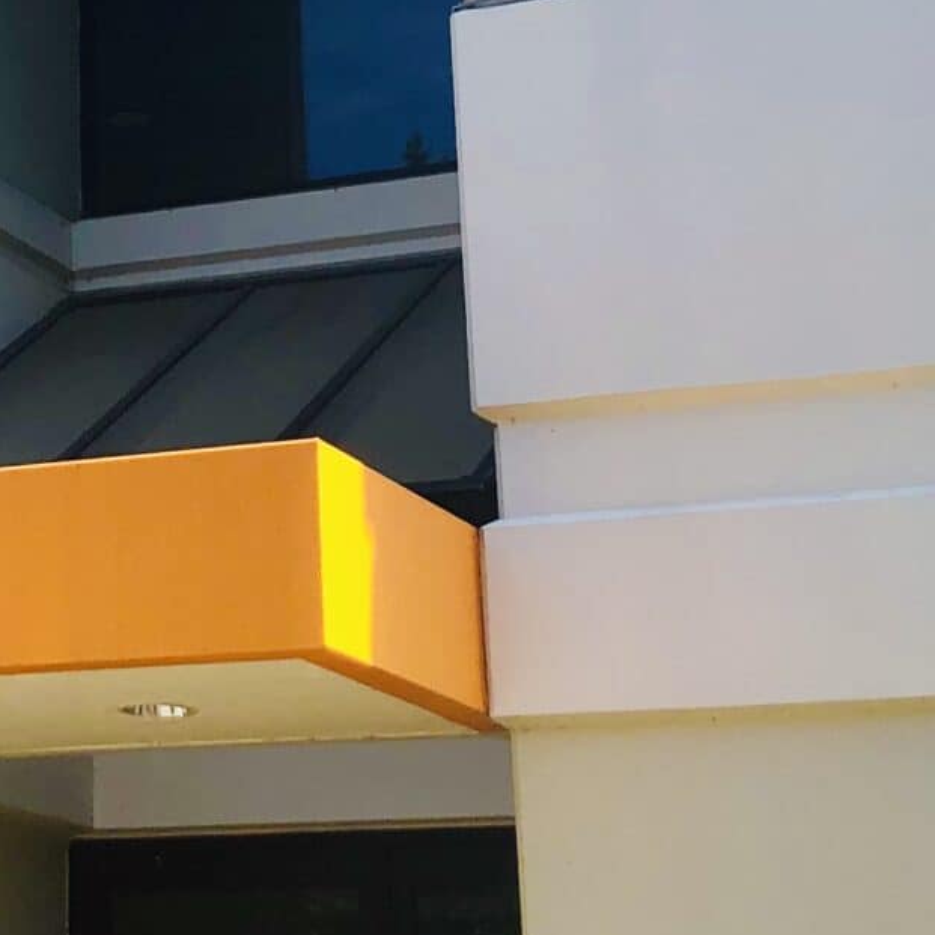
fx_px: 3117
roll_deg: -3.3
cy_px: 18
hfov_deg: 16.3
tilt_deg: +20.2
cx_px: -220
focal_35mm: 102
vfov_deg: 16.7
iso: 20
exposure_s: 1/738
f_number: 1.8
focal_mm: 3.99
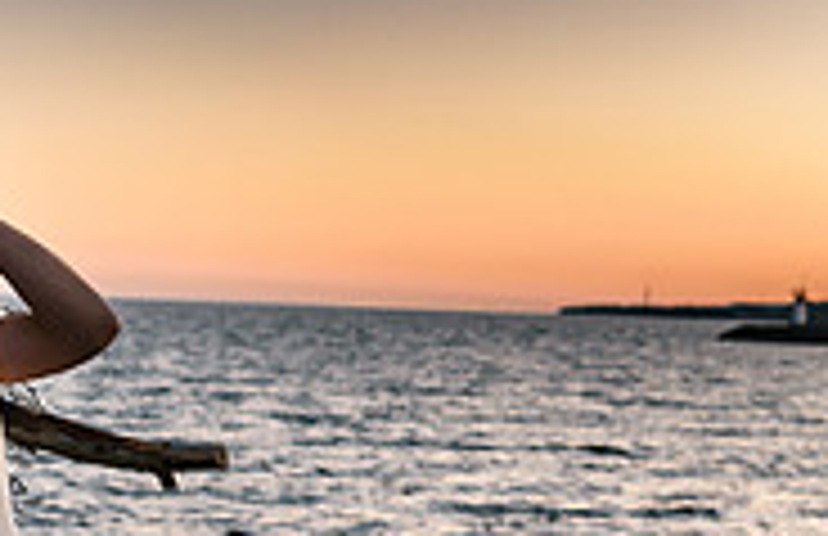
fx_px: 2324
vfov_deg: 12.9
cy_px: 597
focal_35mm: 102
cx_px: 324
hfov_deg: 20.2
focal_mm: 32
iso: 100
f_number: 3.2
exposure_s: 1/125
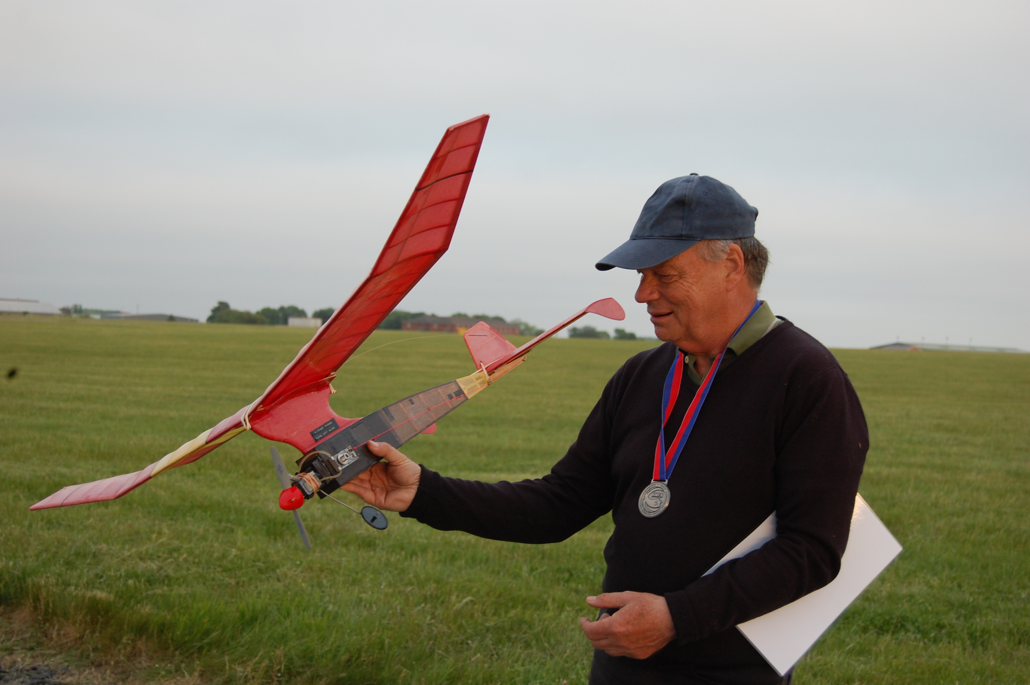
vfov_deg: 23.7
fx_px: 1629
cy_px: 342
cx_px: 515
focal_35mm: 57
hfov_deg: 35.1
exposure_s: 1/125
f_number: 5.6
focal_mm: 38
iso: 400
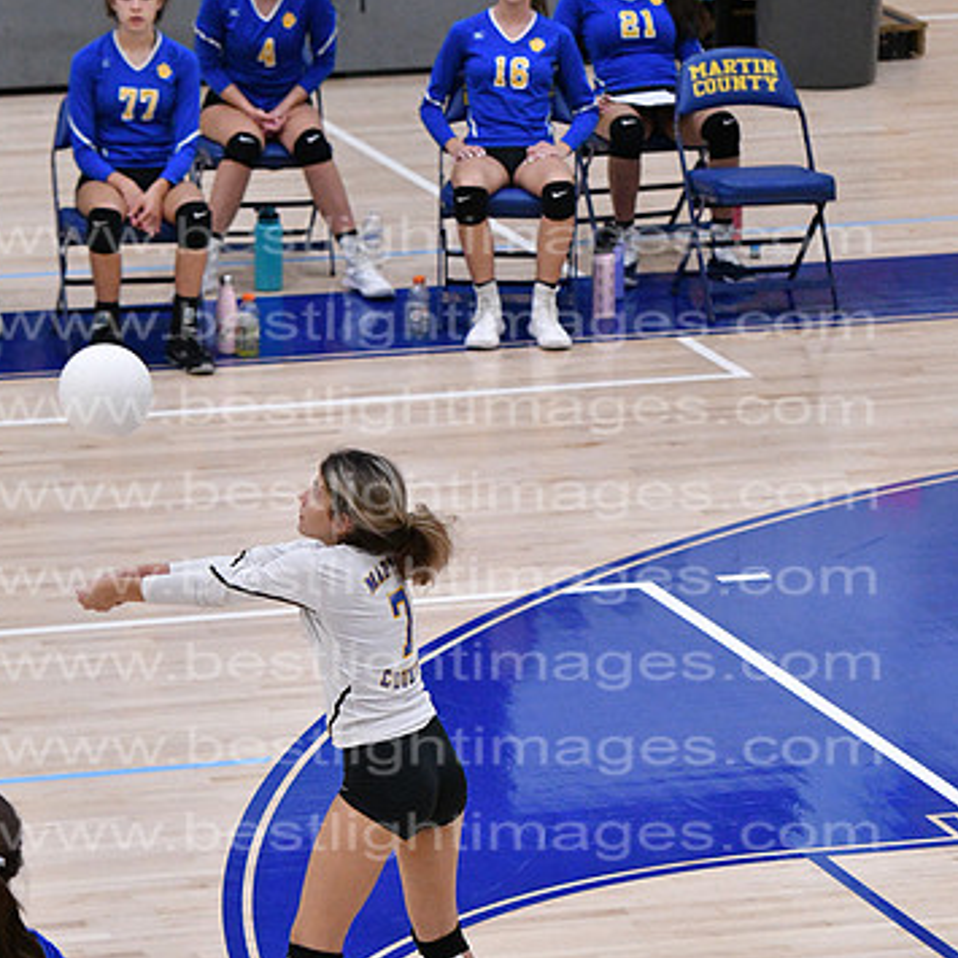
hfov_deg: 6.9
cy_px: 540
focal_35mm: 254
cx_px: 439
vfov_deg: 6.9
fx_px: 7953
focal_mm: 122
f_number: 3.2
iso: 6400
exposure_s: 1/1250
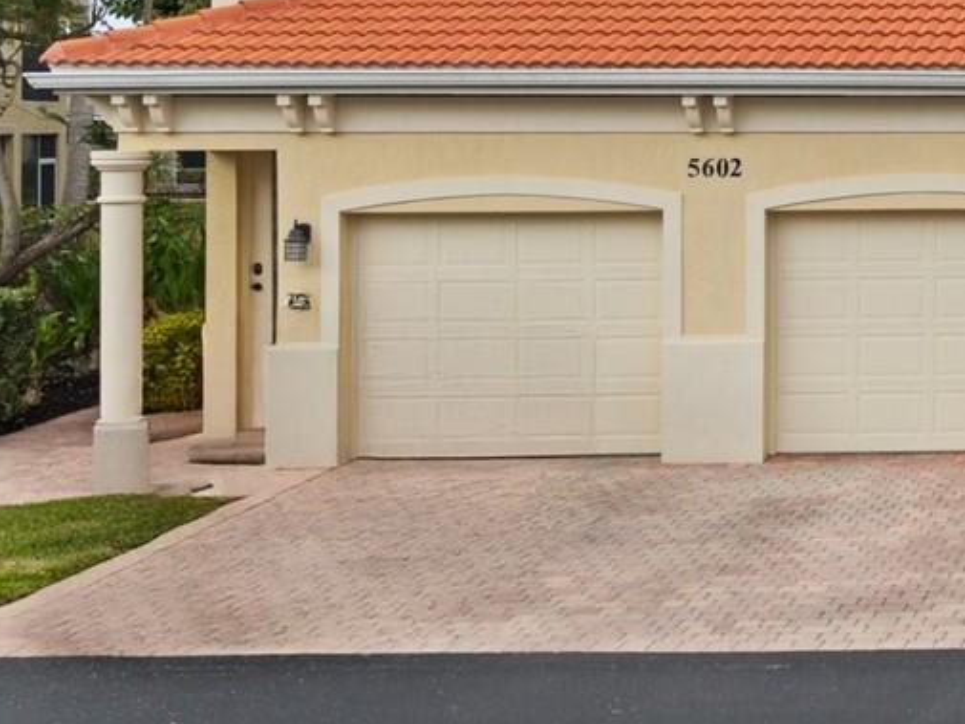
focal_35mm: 76
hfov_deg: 22.7
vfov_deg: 19.1
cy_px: 97
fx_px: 2119
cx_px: 1284
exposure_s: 1/2000
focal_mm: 8.67
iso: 170
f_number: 1.8
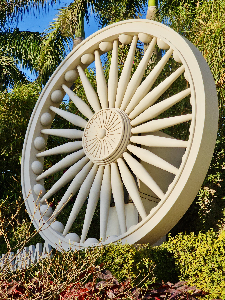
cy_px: 150
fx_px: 598
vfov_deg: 28.2
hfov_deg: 21.3
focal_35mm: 69
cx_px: 112
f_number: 2.4
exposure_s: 1/2032
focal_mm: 7.9
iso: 50
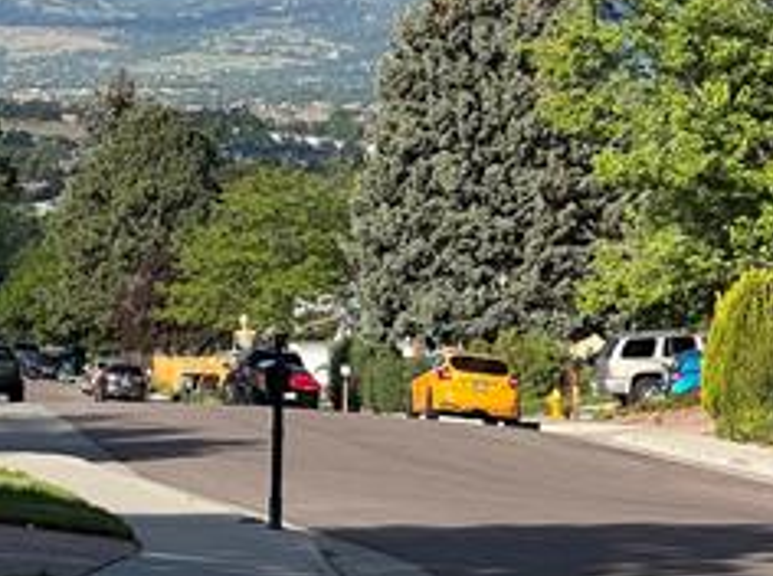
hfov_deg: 9.5
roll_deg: -1.0
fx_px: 4658
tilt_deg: +1.6
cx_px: 98
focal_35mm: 209
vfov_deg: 7.0
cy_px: -106
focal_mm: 9
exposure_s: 1/769
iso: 25
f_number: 2.8
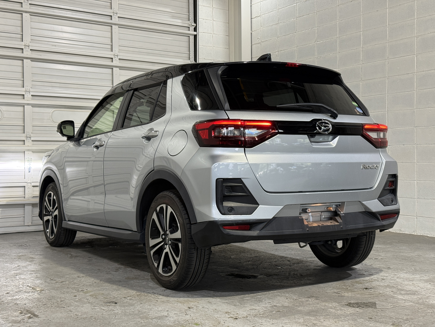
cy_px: 164
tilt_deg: +0.3
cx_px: 218
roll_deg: +0.3
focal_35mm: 48
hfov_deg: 39.7
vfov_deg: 30.3
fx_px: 603
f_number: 1.78
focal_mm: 6.76
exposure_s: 1/60
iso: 100
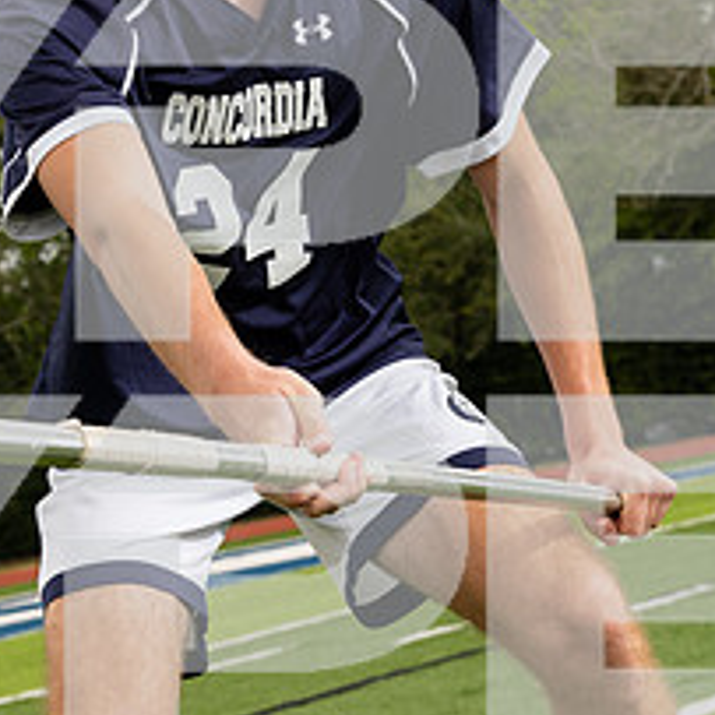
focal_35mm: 119
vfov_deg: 14.6
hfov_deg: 14.4
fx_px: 2781
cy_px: 157
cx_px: 7
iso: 250
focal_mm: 49
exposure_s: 1/250
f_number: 7.1
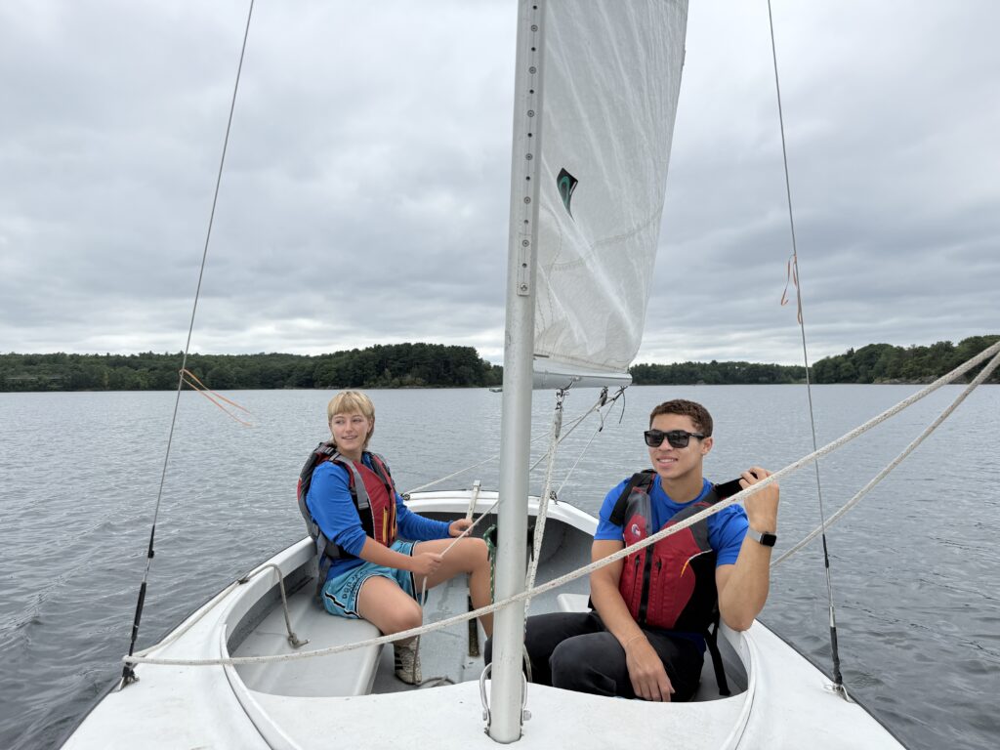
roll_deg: -0.3
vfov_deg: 56.8
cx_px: 500
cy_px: 375
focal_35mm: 24
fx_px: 693
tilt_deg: +1.3
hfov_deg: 71.6
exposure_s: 1/1075
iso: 80
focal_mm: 6.76
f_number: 1.78
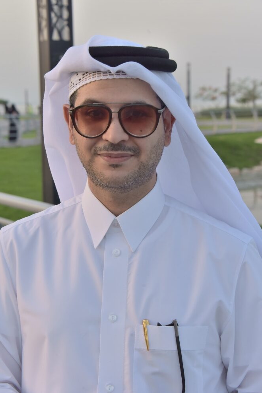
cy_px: 196
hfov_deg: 15.9
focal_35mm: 86
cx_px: 132
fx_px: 938
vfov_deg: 23.6
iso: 1000
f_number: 10
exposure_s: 1/400
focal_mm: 85
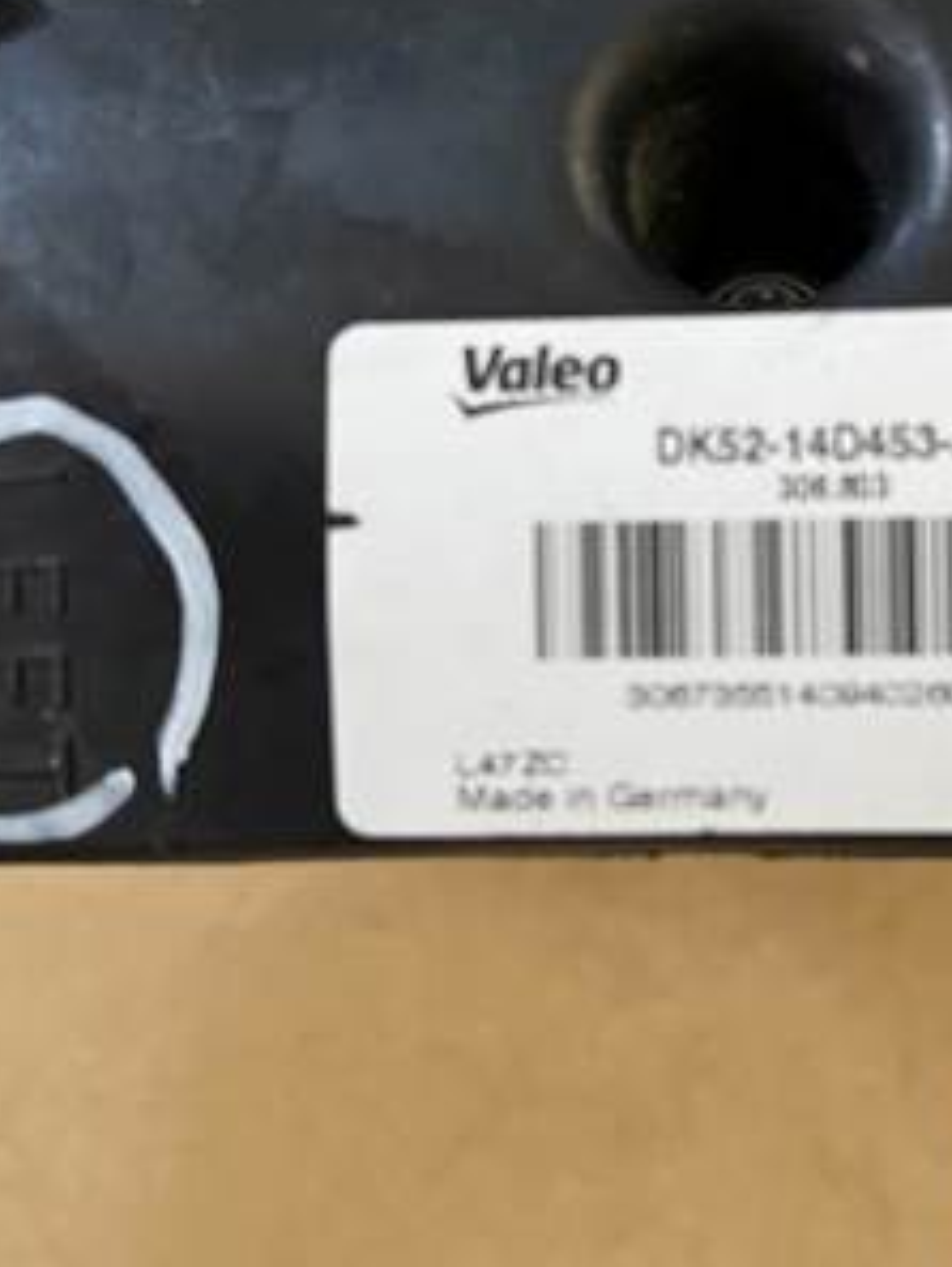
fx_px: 1539
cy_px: 589
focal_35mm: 42
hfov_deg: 33.9
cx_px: 664
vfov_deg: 44.7
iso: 400
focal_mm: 5.1
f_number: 1.6
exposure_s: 1/50
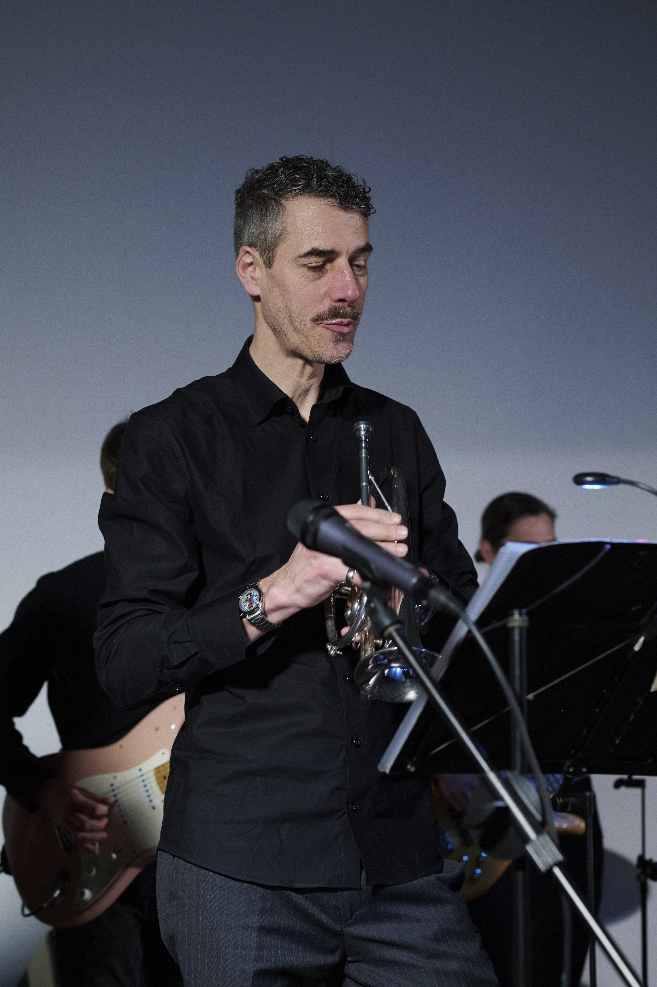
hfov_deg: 16.1
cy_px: 494
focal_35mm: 85
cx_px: 328
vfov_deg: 23.9
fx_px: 2330
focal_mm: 85
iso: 2000
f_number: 5.6
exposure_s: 1/80
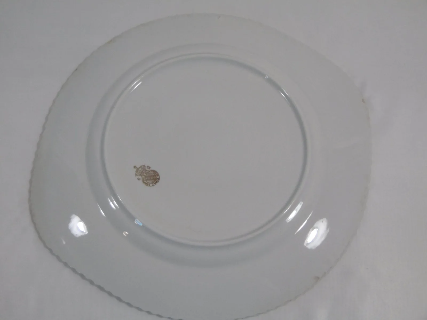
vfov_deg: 33.6
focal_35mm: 43
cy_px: 160
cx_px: 214
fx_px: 530
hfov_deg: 43.9
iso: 250
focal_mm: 7.7
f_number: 3.8
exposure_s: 1/60
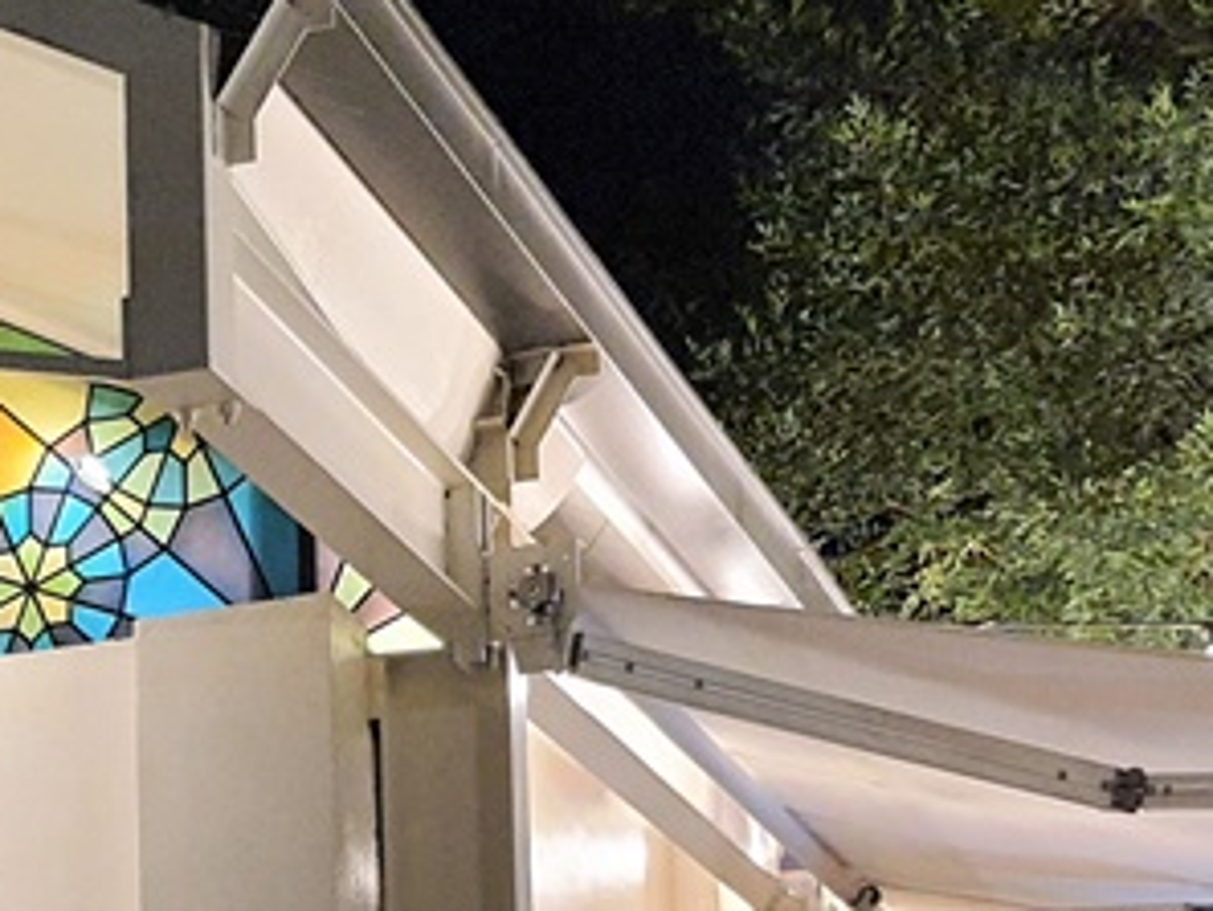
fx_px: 3681
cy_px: 1140
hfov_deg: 18.1
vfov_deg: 13.6
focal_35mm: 105
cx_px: -94
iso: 400
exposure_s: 1/40
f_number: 1.7
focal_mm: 4.32
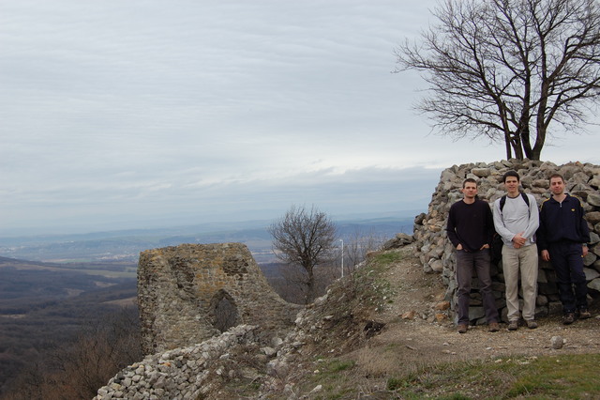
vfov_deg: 28.9
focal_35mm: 46
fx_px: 775
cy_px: 200
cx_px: 300
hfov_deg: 42.3
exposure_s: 1/250
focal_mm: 31
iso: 200
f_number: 8
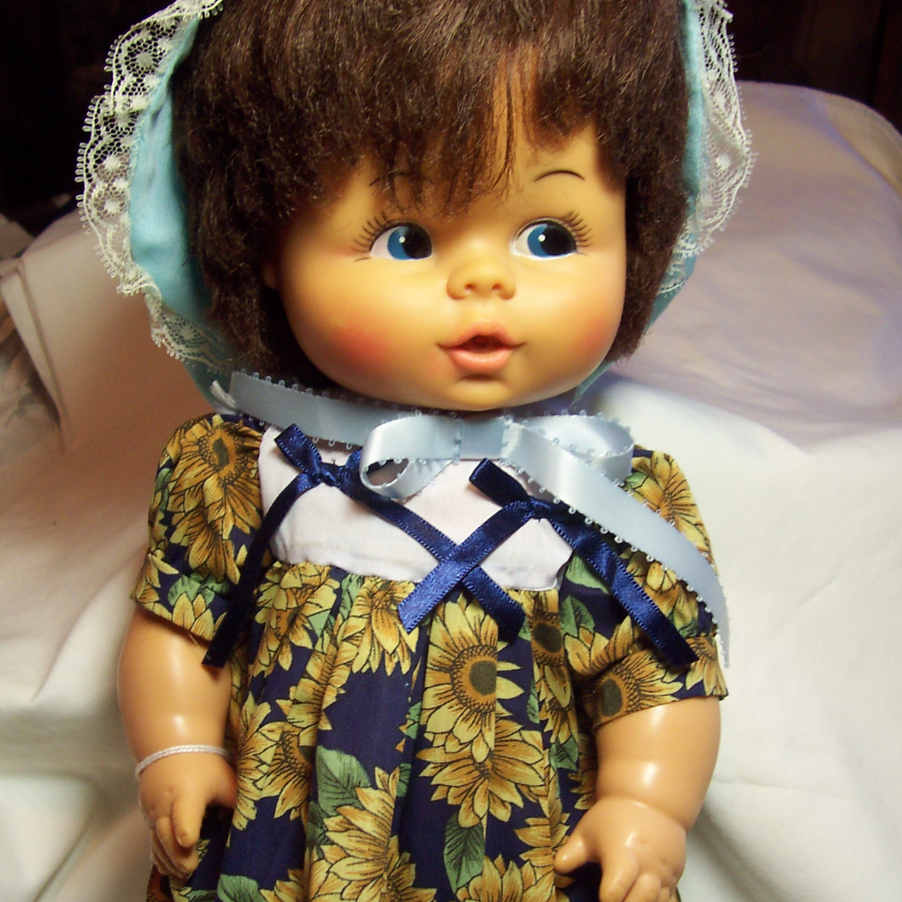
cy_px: 563
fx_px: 1297
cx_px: 451
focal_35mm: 44
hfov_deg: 38.3
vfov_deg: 38.1
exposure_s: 1/30
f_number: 2.8
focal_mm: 5.6
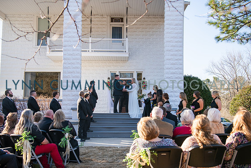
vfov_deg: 34.5
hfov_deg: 50.0
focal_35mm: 39
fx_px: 269
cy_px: 95
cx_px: 125
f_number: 3.5
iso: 250
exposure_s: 1/1000
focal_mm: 34
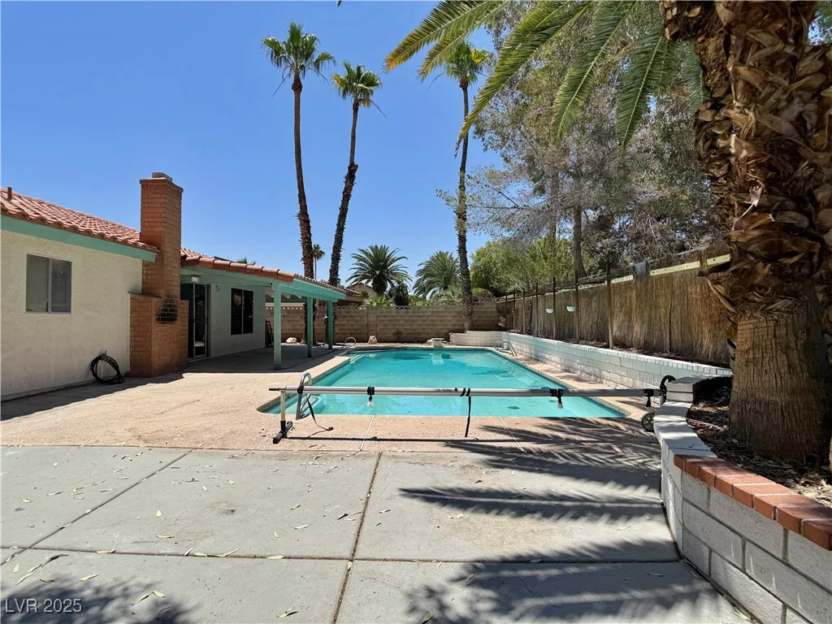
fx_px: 577
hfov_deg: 71.6
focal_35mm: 24
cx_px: 416
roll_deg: -0.2
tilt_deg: +1.0
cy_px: 312
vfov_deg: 56.8
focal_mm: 6.76
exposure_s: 1/7353
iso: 80
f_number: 1.78
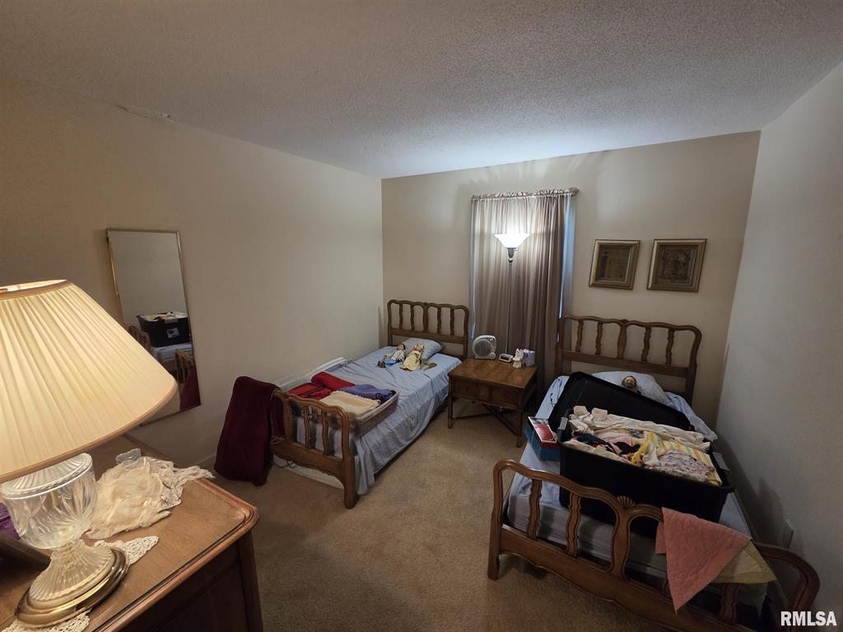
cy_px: 316
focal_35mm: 13
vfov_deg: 89.9
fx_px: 317
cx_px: 422
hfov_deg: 106.2
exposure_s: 1/60
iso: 250
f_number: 2.2
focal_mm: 2.2
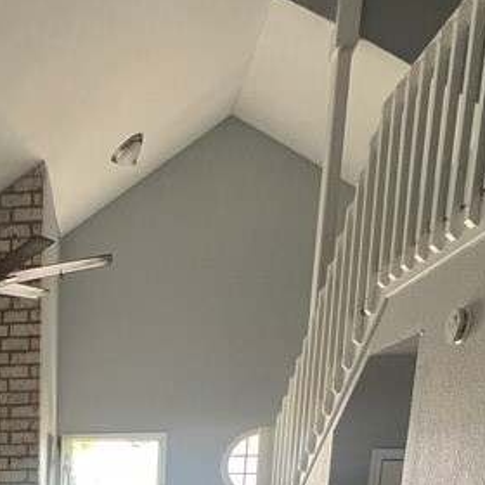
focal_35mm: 42
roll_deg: +0.0
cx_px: -35
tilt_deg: -10.6
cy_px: 630
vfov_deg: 31.1
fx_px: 666
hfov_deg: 35.0
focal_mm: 1.57
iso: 100
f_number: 1.8
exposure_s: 1/99
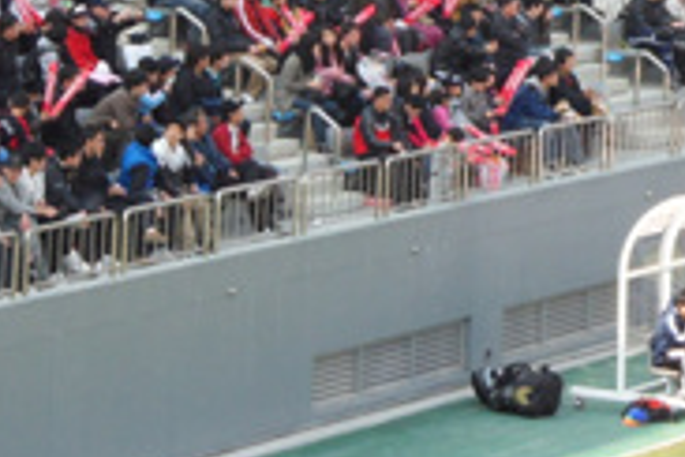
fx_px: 6583
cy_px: -243
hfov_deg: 6.0
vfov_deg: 4.0
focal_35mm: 346
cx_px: 281
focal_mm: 16.6
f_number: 5.5
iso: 80
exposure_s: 1/125
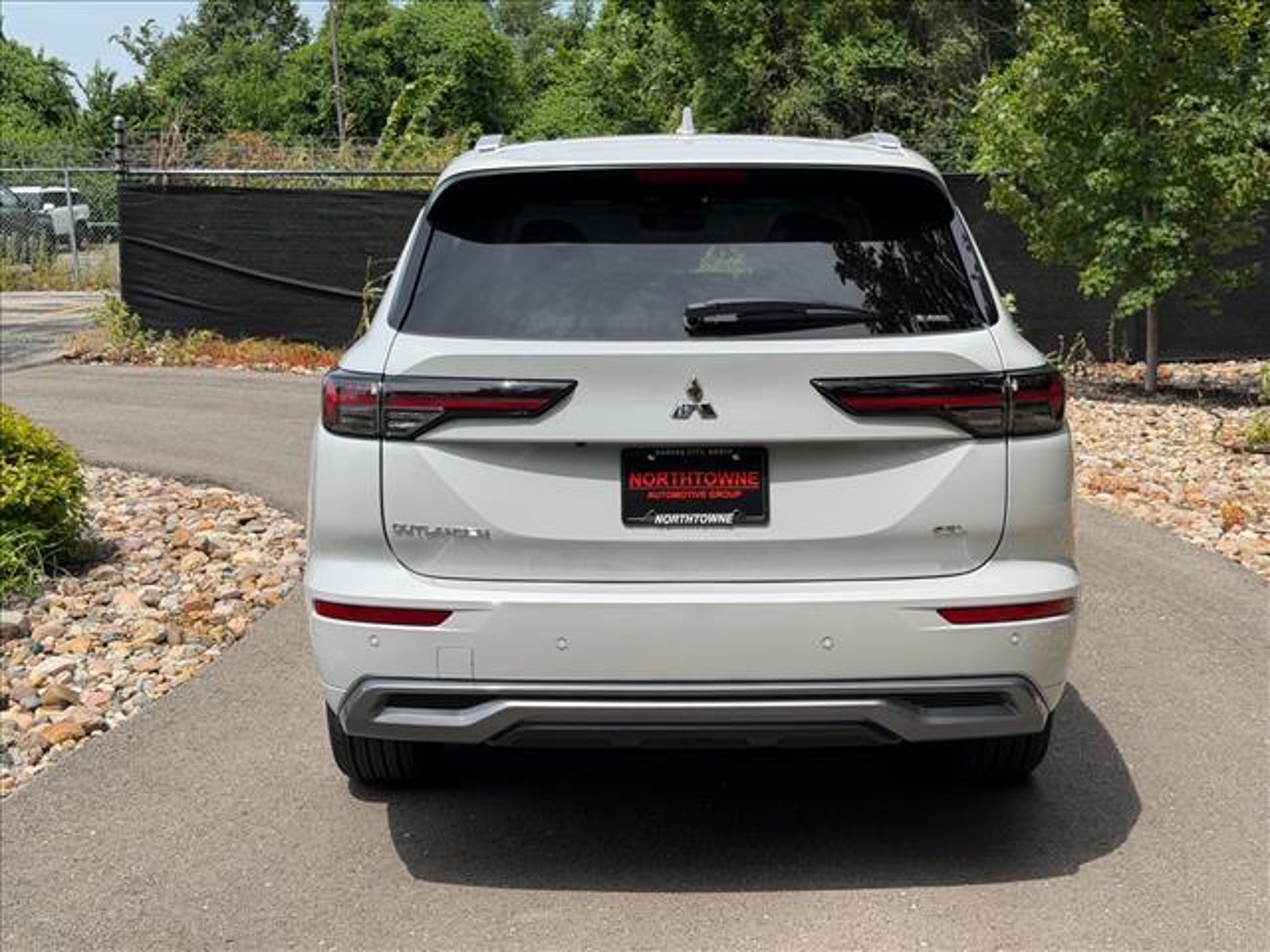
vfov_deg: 30.3
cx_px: 635
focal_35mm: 48
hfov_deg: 39.7
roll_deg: +3.5
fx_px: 1761
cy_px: 476
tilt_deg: -8.7
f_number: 1.78
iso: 64
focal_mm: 6.76
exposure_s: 1/4329
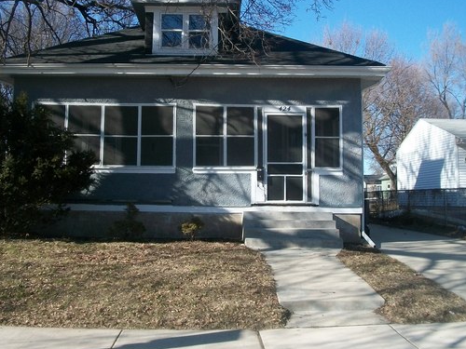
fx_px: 552
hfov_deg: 45.8
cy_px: 143
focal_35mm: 41
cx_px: 231
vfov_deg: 35.0
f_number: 5.5
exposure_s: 1/250
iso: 80
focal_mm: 5.7
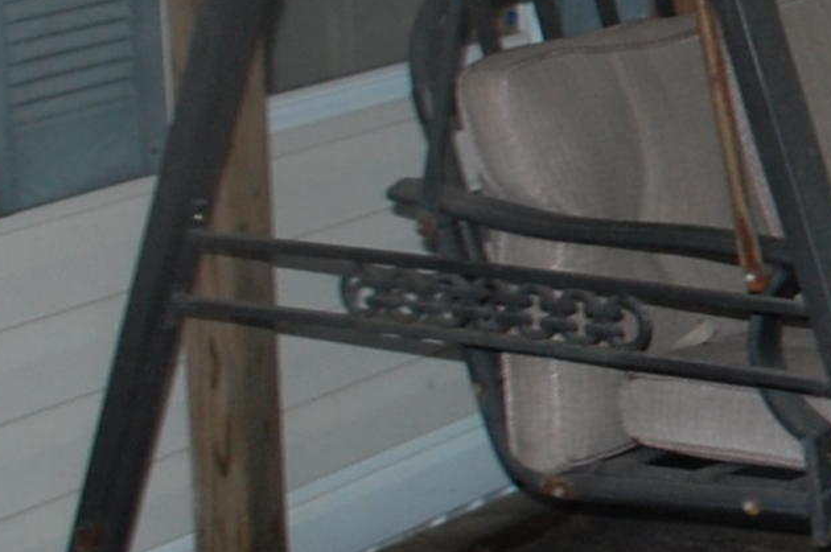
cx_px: 1646
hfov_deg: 12.6
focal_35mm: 143
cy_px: -94
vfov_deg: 9.5
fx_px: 3297
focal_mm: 20
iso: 400
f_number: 3.8
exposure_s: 1/500
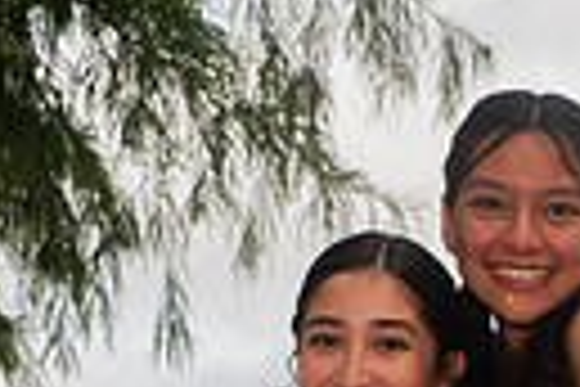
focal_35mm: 168
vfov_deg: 7.5
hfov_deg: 12.2
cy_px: 1004
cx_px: 504
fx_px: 2706
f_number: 6.3
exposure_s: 1/320
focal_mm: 48
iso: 200
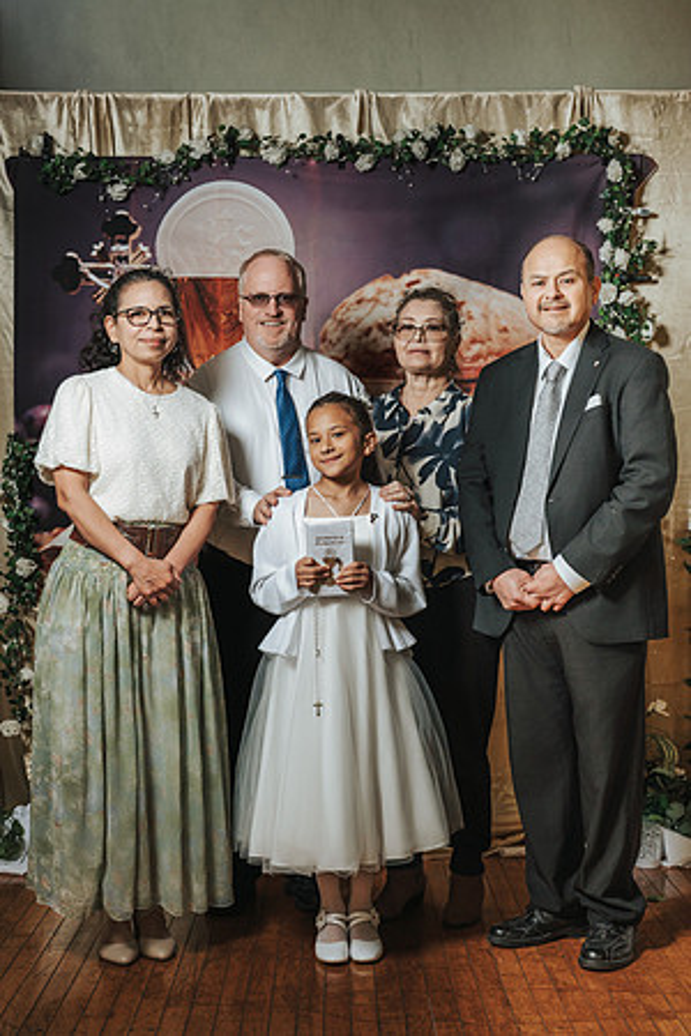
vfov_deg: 39.6
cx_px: 346
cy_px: 518
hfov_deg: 27.0
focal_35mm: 50
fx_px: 1439
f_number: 5
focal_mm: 50
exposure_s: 1/160
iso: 800
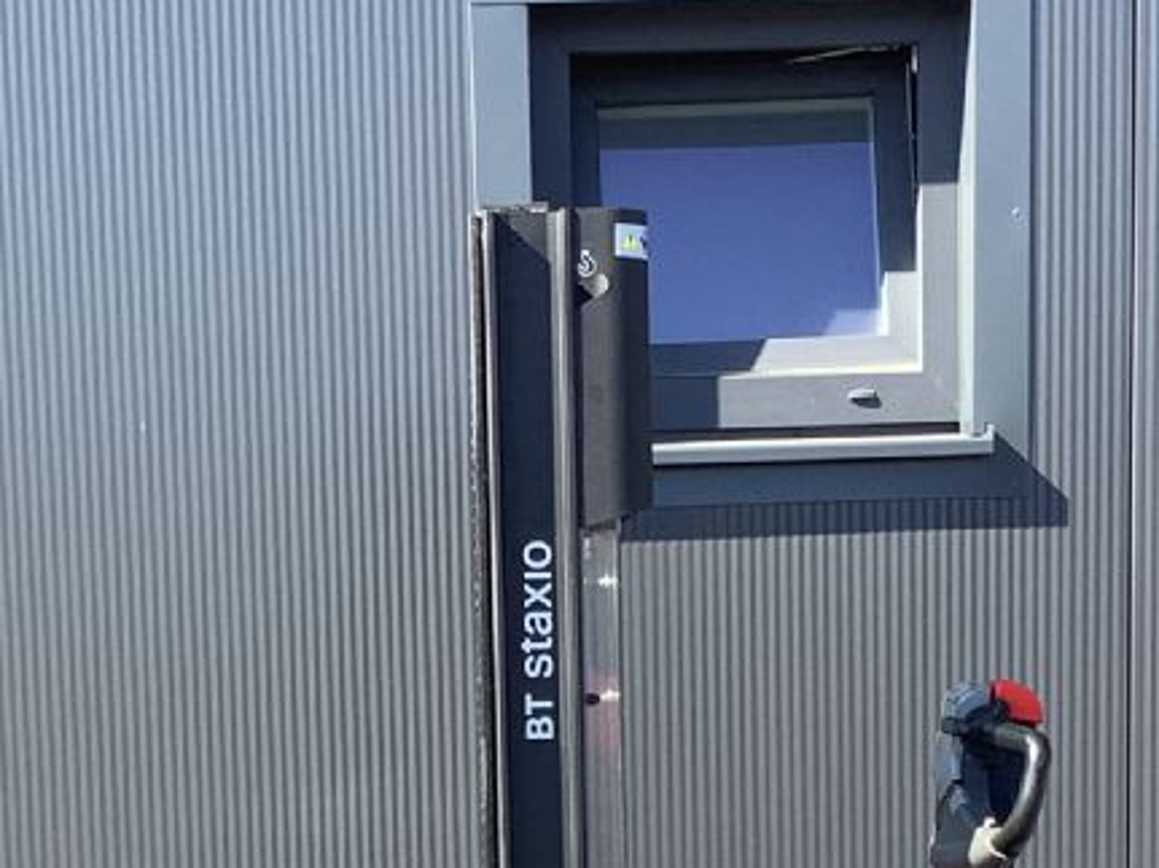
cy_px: 1002
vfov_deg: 15.5
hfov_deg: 21.3
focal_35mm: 92
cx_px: 471
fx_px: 3079
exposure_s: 1/327
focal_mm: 3.3
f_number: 2.4
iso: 25
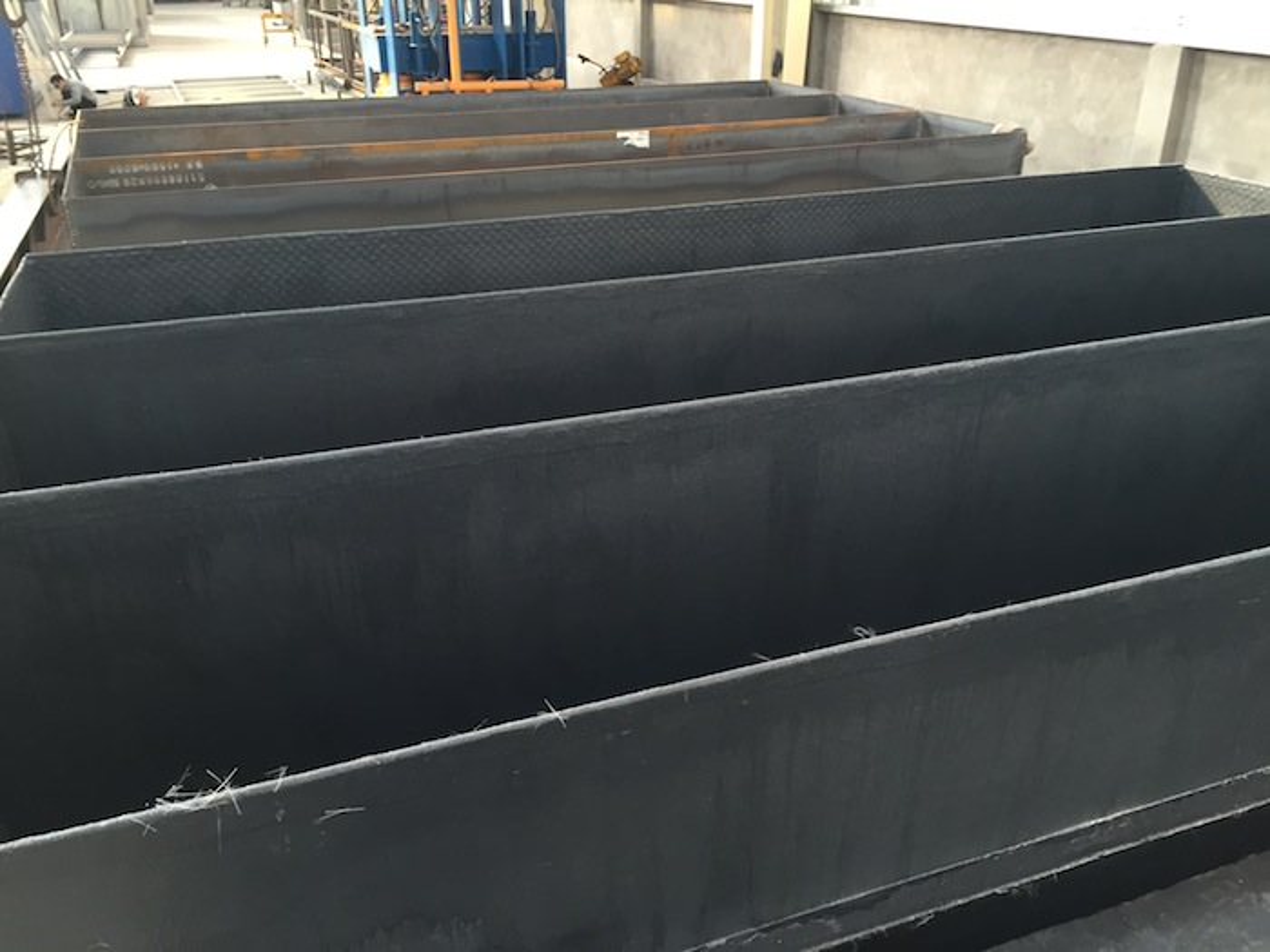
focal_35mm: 29
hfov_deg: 61.7
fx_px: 1064
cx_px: 635
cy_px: 476
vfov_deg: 48.2
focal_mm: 4.15
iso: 64
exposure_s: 1/30
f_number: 2.2
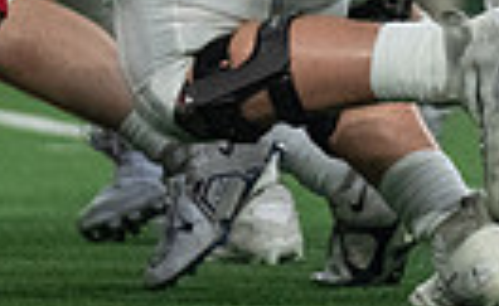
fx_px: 16264
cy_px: -292
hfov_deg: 1.8
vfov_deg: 1.1
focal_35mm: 1202
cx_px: 284
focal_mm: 200
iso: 4000
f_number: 2.8
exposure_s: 1/1250
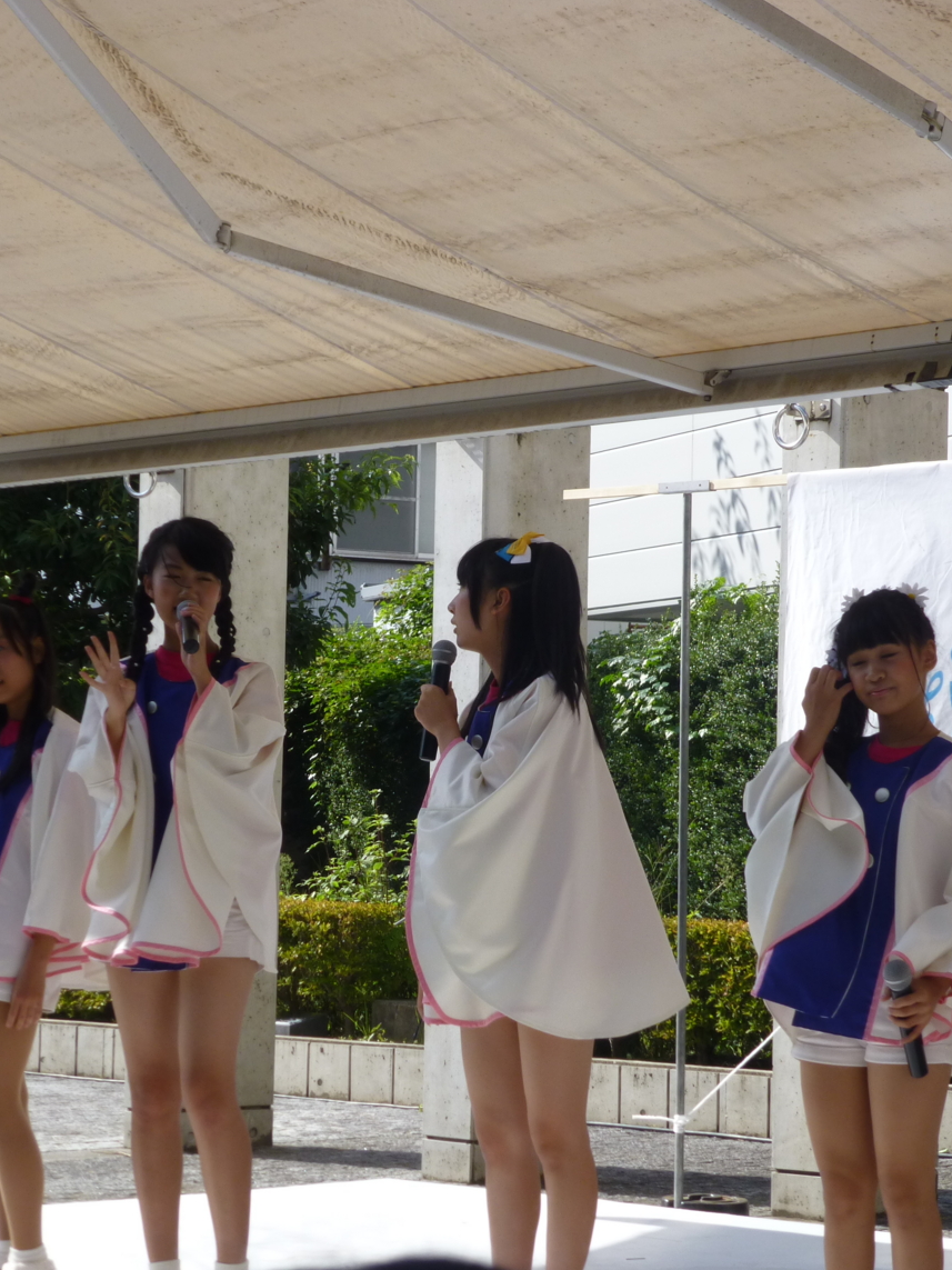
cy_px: 661
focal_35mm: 105
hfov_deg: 14.1
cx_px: 513
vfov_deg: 18.7
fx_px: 3851
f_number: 5
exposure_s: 1/400
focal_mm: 13.3
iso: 100
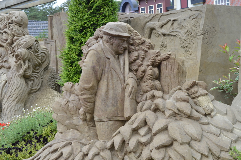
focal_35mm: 51
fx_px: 341
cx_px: 120
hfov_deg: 38.9
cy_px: 80
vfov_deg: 26.4
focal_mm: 34
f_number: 8
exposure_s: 1/125
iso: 140
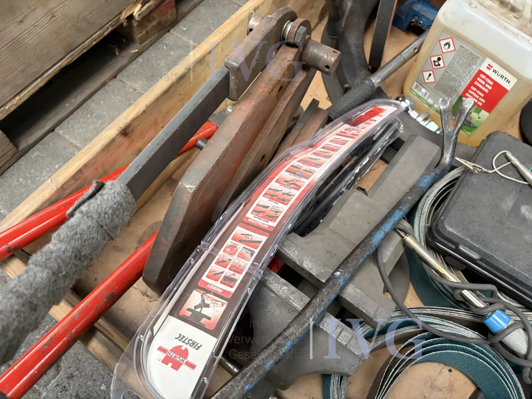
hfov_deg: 67.3
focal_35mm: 26
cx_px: 266
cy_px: 200
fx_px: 400
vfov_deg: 53.1
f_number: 1.6
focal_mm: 5.96
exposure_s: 1/60
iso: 250
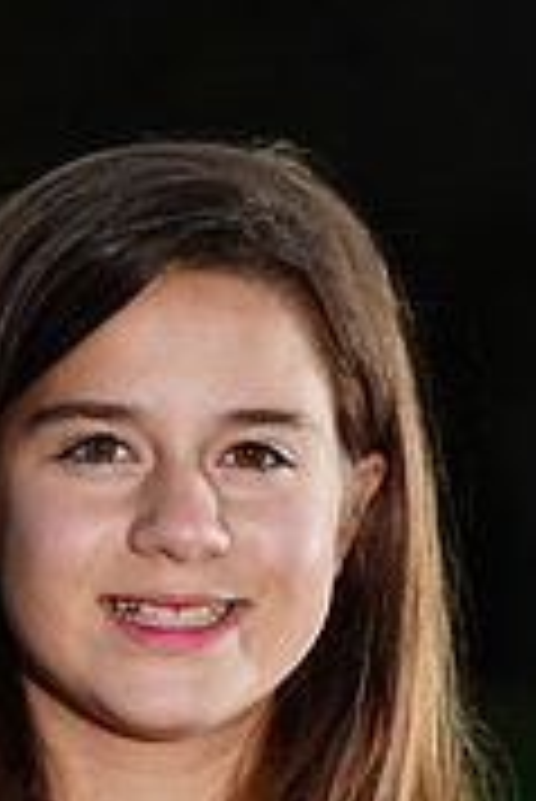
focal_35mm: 720
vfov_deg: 2.9
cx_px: 173
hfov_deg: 1.9
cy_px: 1107
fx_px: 16048
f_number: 9
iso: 200
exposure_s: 1/250
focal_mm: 221
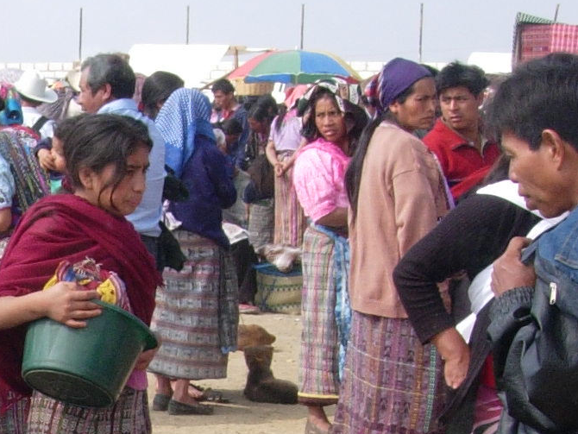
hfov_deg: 12.8
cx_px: -238
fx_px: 2455
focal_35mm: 147
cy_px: 613
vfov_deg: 9.8
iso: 79
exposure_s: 1/384
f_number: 4.8
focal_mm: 7.8
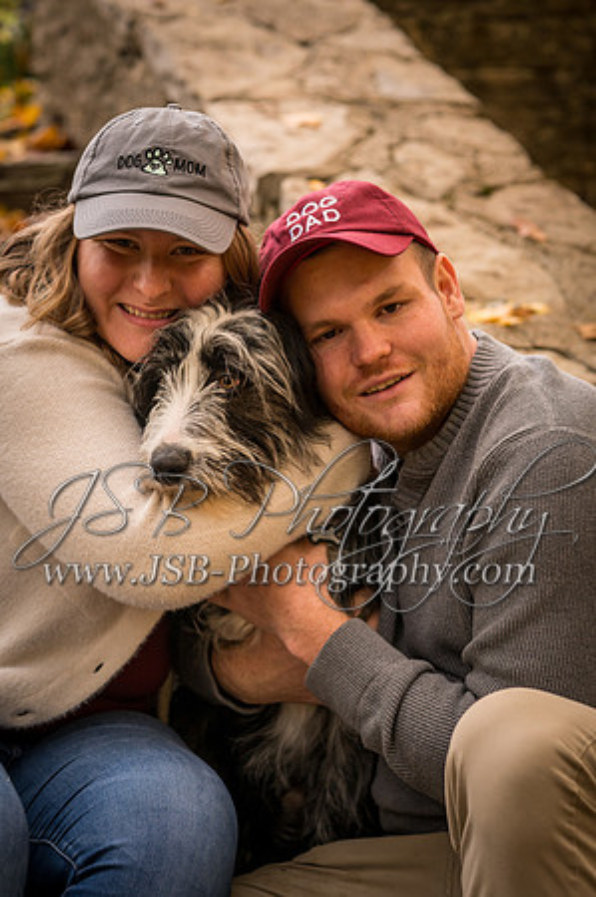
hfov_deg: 16.0
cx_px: 298
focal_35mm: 85
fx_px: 2116
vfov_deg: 23.9
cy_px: 448
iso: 320
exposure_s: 1/250
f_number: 4
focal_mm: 85
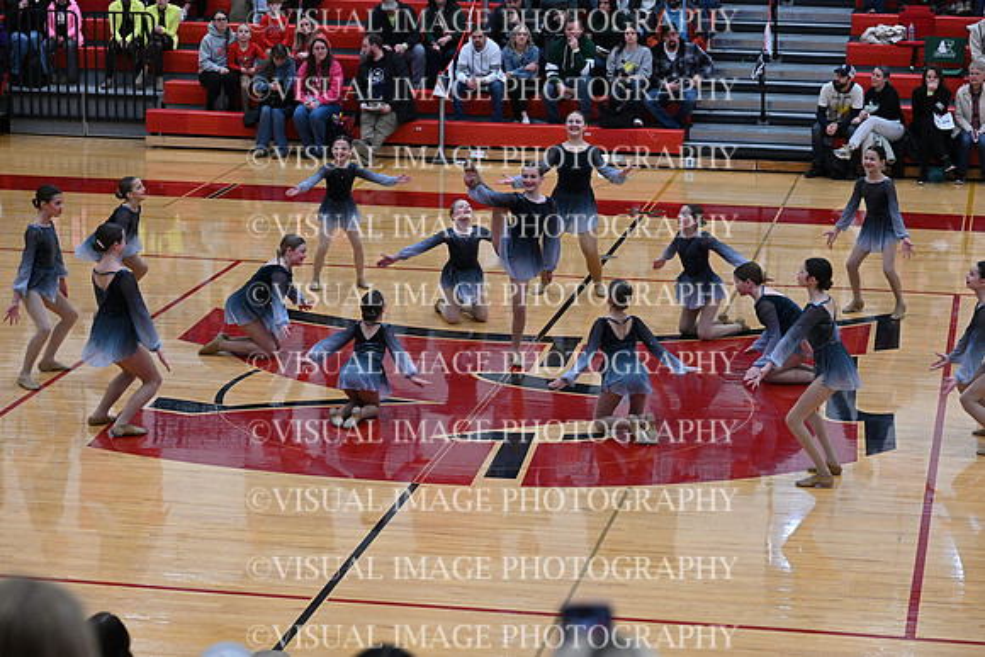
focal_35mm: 97
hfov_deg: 21.0
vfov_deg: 14.1
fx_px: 2655
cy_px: 328
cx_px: 492
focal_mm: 97
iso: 4000
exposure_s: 1/400
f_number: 4
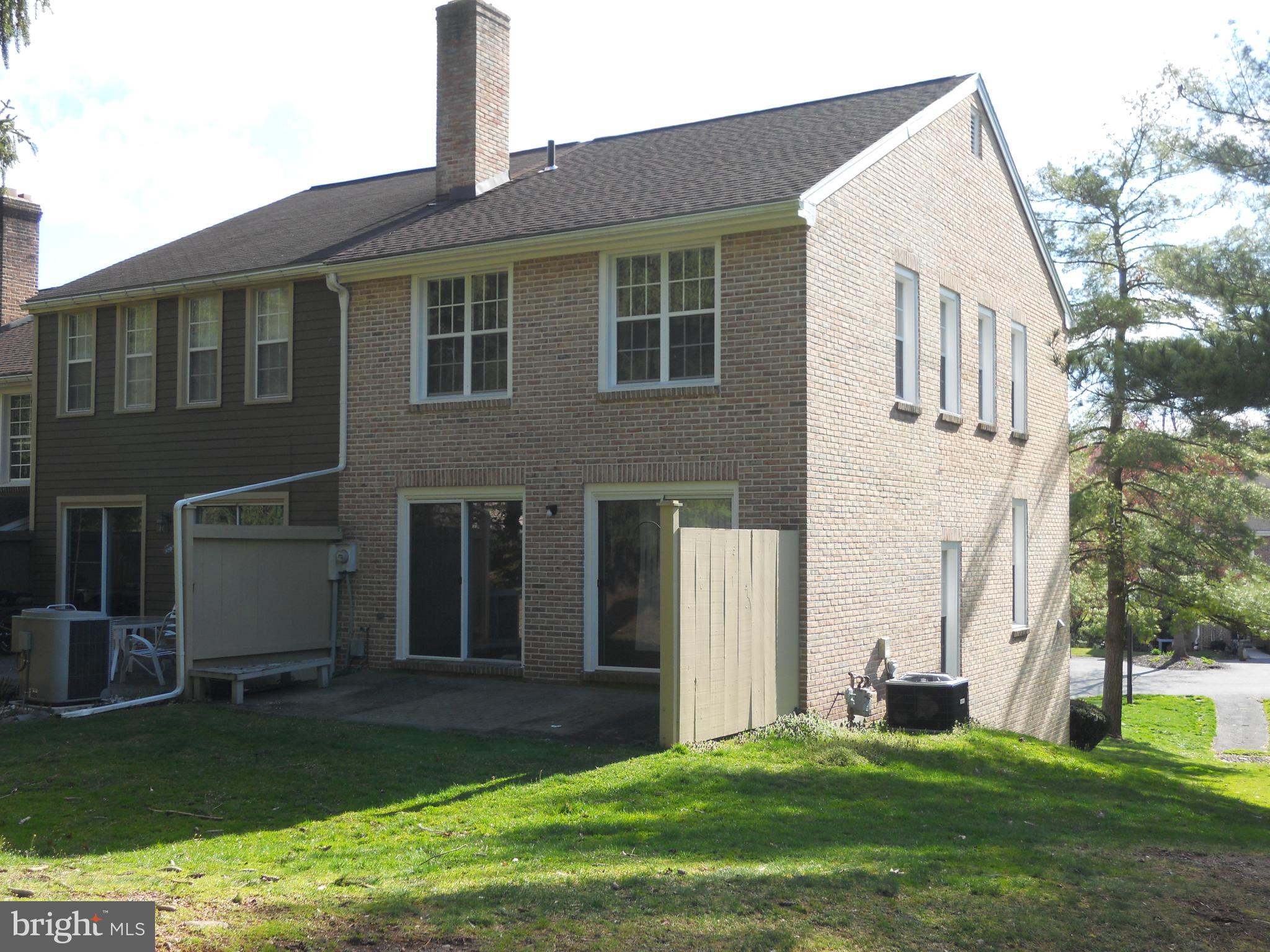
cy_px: 476
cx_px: 635
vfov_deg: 39.7
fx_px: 1321
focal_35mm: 36
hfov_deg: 51.4
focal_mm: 6.4
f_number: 3
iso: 80
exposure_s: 1/320
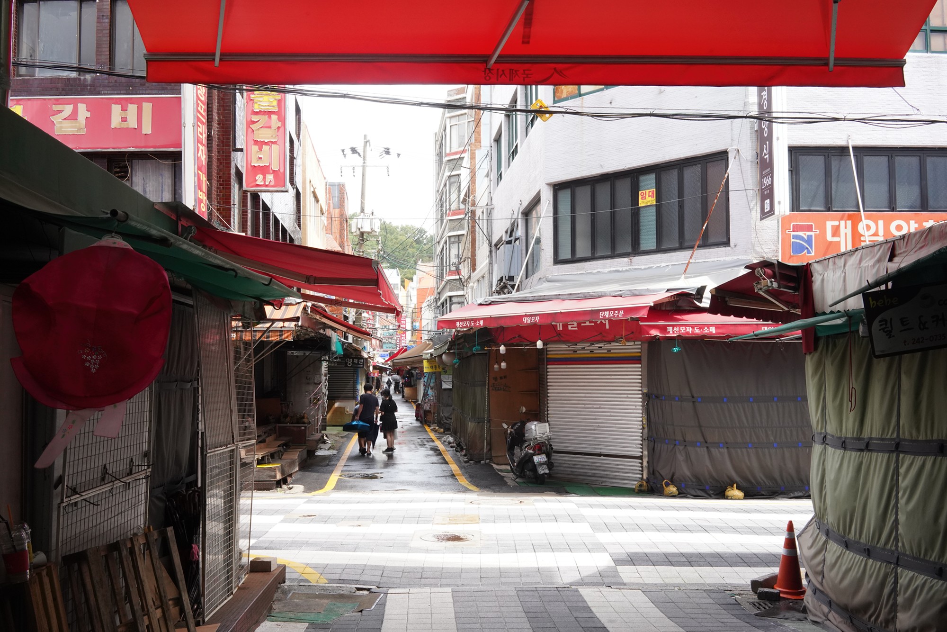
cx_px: 474
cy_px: 316
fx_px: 921
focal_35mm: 35
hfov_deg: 54.4
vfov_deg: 37.9
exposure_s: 1/100
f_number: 18
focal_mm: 35
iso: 1600
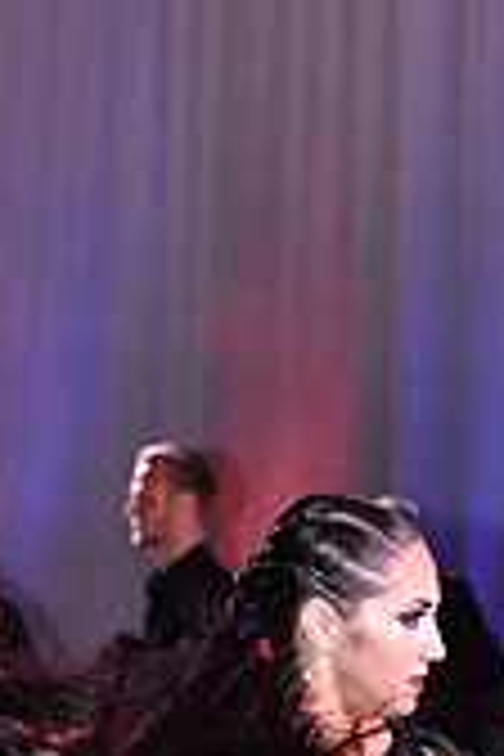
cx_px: 677
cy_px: 1224
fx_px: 6509
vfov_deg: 6.5
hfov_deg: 4.4
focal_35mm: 310
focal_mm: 90
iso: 1600
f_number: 4.5
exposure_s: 1/250
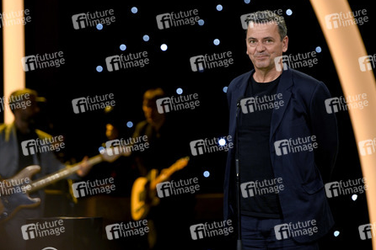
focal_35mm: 182
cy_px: 125
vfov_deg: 7.5
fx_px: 1900
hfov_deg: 11.3
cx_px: 189
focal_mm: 180
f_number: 4
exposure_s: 1/400
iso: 2000
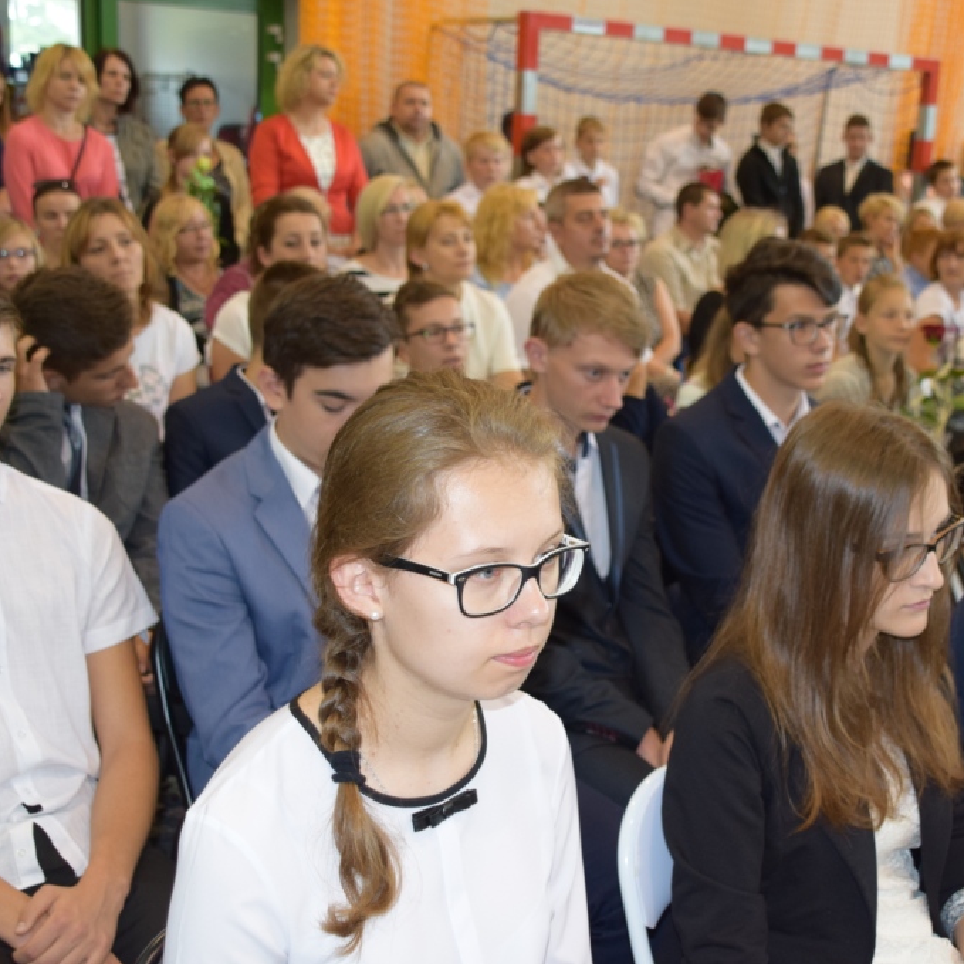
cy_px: 483
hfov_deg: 33.8
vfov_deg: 34.0
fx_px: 1575
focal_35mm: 50
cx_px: 628
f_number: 4.5
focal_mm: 26
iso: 800
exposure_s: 1/80
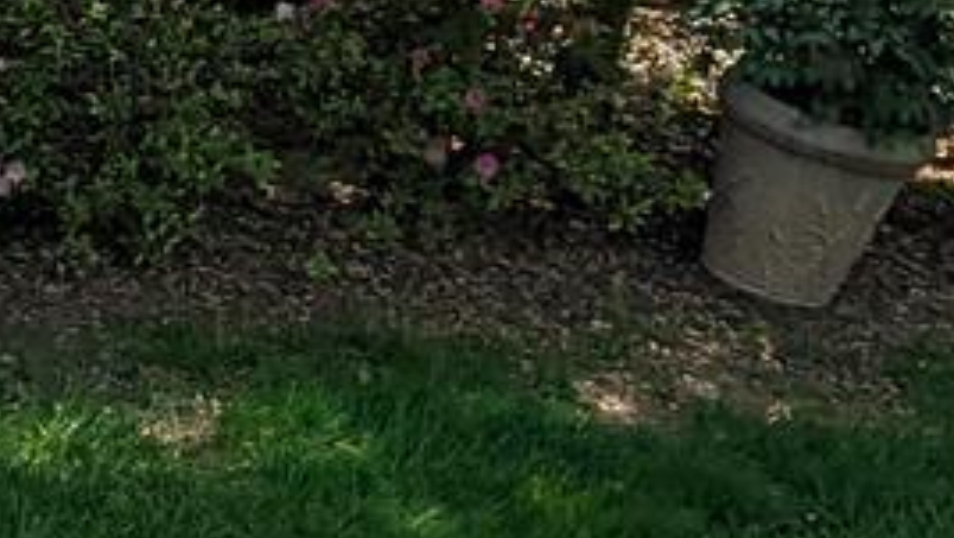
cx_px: -1413
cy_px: -303
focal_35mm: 199
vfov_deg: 6.0
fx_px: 5036
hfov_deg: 9.5
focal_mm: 6.81
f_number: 1.85
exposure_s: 1/877
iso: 40
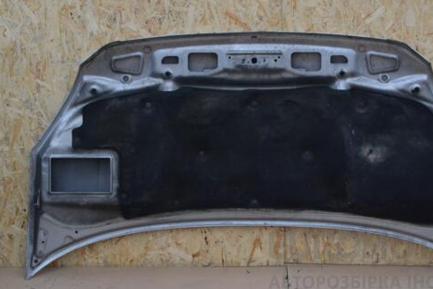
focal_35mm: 66
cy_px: 125
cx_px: 252
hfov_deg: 30.6
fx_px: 789
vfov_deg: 20.7
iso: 3200
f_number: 13
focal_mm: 35
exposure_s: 1/640
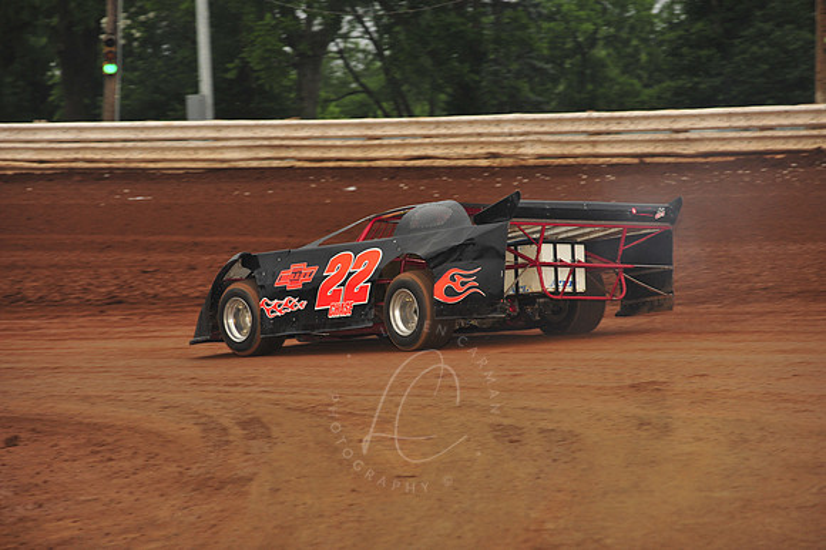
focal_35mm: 200
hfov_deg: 10.3
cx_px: 413
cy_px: 275
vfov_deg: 6.9
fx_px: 4586
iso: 1250
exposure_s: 1/320
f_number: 7.1
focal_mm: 200
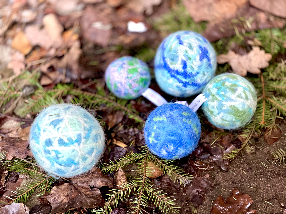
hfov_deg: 30.3
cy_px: 107
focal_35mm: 64
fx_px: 529
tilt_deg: -53.7
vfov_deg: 22.9
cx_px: 143
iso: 400
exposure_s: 1/20
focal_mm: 7.5
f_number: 2.2
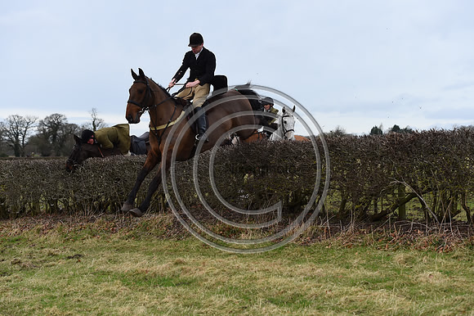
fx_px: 987
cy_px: 158
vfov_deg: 18.2
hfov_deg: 27.0
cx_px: 237
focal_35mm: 75
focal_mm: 75
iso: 720
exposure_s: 1/1250
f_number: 5.6
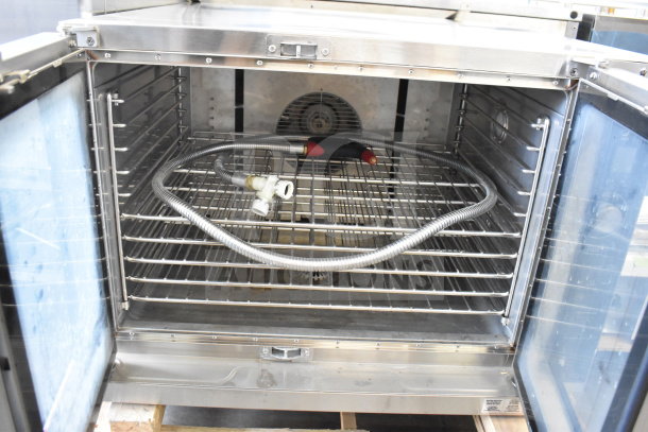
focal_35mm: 30
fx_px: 540
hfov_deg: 61.9
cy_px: 216
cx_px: 324
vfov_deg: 43.6
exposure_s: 1/100
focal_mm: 20
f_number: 5
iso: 6400
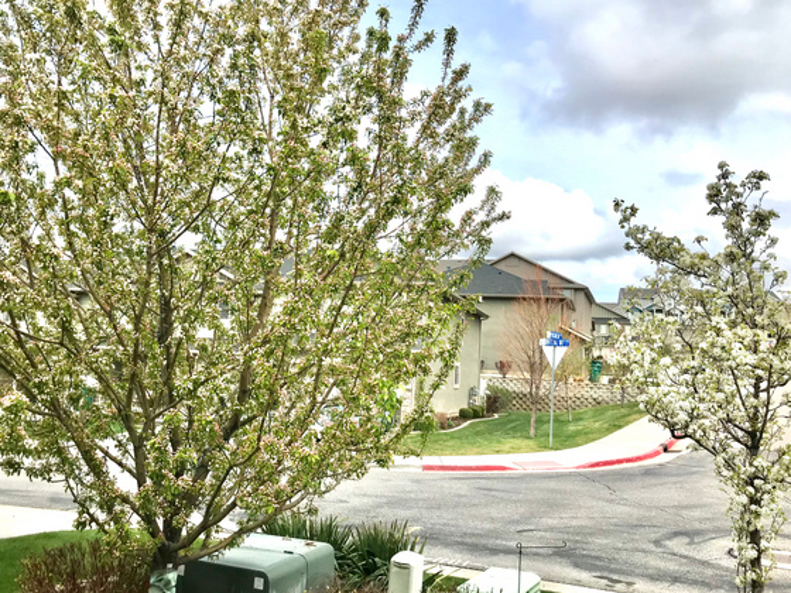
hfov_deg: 56.8
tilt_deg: +8.1
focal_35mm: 32
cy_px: 278
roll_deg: -3.5
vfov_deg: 44.1
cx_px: 369
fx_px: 731
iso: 20
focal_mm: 3.99
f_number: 1.8
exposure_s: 1/2740
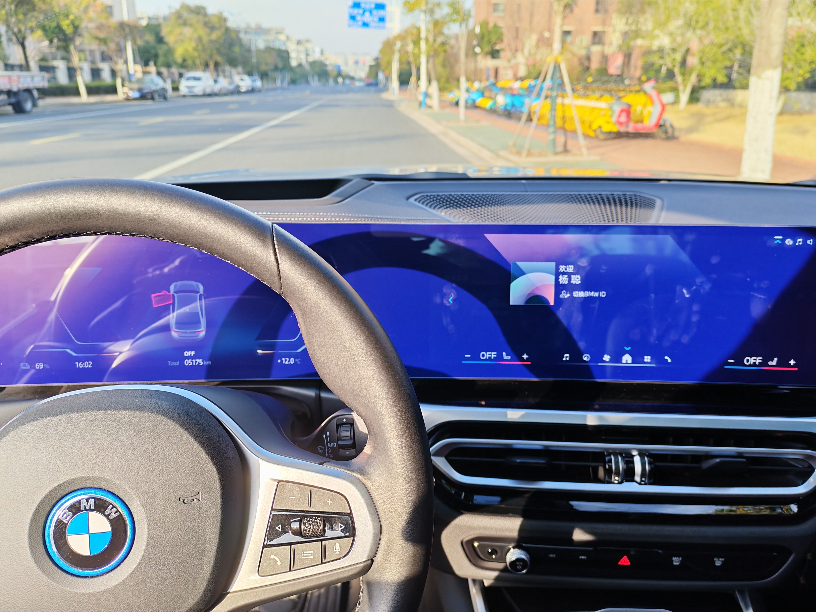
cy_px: 306
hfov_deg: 65.3
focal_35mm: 27
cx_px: 408
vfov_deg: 51.4
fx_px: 636
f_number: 1.9
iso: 50
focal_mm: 6.12
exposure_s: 1/170
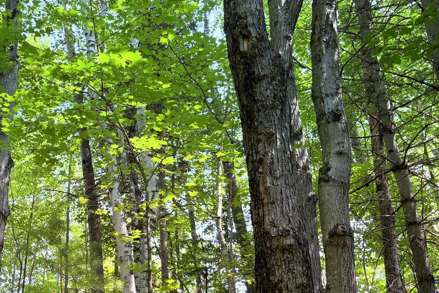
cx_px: 110
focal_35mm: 46
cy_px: 166
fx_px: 561
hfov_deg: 41.5
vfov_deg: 29.2
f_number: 1.6
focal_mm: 5.96
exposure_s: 1/225
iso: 80
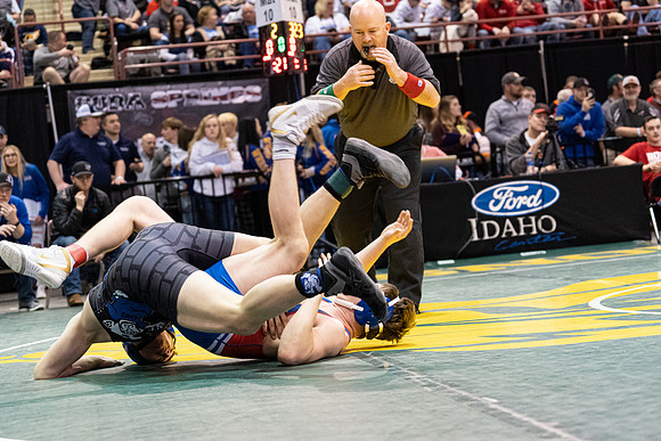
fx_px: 1543
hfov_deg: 24.2
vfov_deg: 16.3
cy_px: 220
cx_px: 330
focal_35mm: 84
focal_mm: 84
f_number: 4
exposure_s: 1/500
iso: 8000
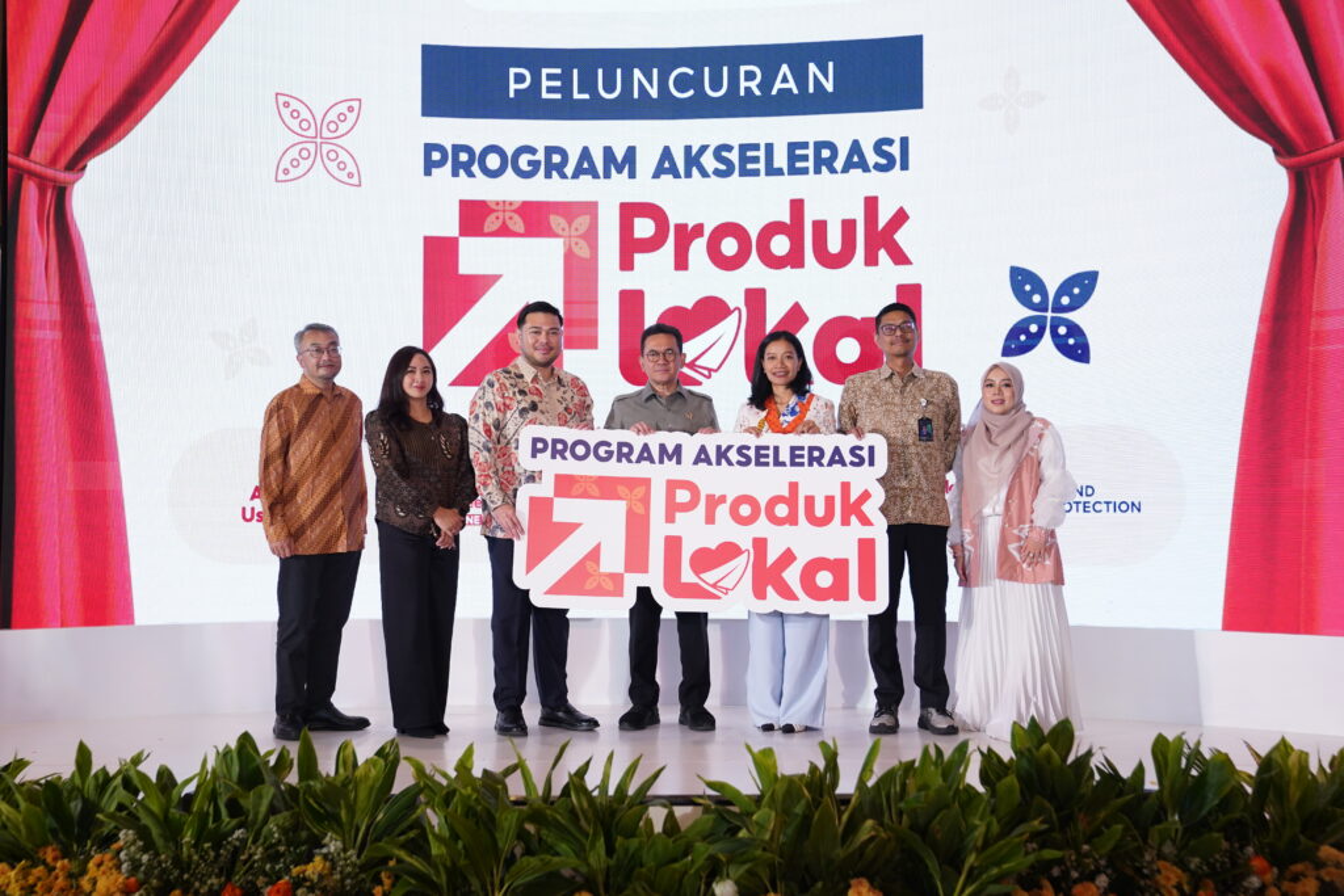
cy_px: 448
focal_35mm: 40
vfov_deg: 33.4
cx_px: 672
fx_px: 1493
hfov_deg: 48.5
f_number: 3.5
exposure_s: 1/200
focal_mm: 40
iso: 1600
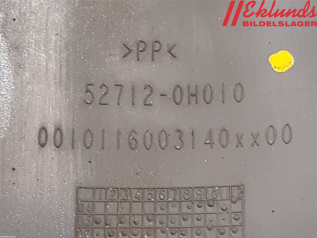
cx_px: 158
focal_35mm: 26
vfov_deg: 53.1
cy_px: 119
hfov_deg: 67.3
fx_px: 238
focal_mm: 3.93
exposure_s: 1/50
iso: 200
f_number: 1.7
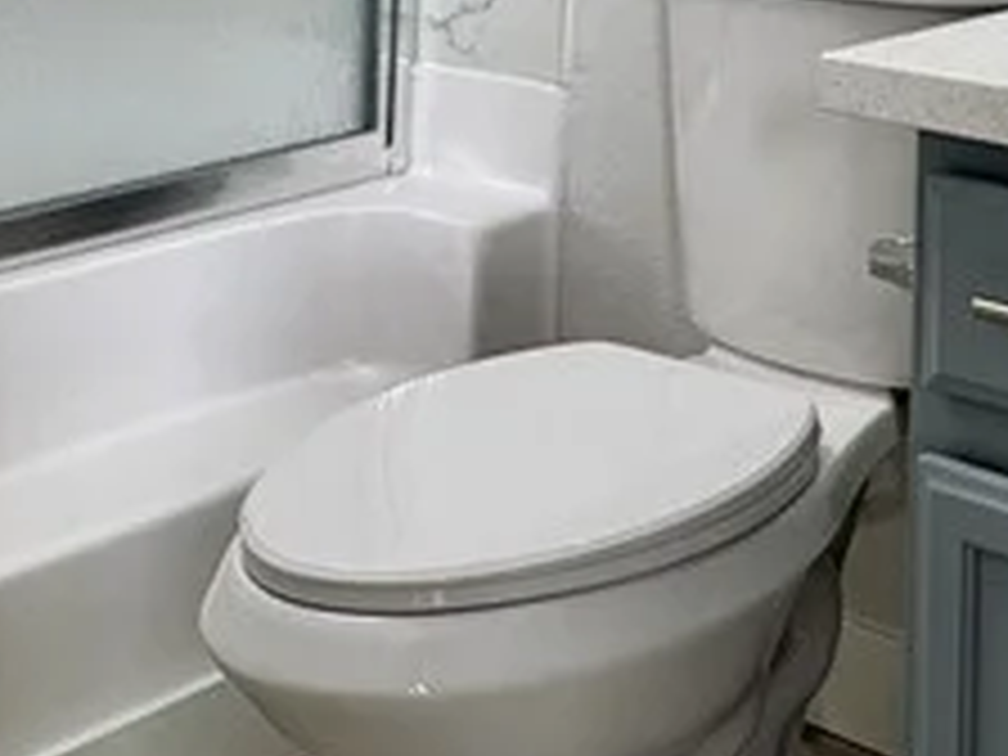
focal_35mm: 64
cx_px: 878
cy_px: -346
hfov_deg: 29.2
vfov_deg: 20.1
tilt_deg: +0.6
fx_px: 1864
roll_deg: -1.6
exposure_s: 1/120
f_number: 2.2
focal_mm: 2.22
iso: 64
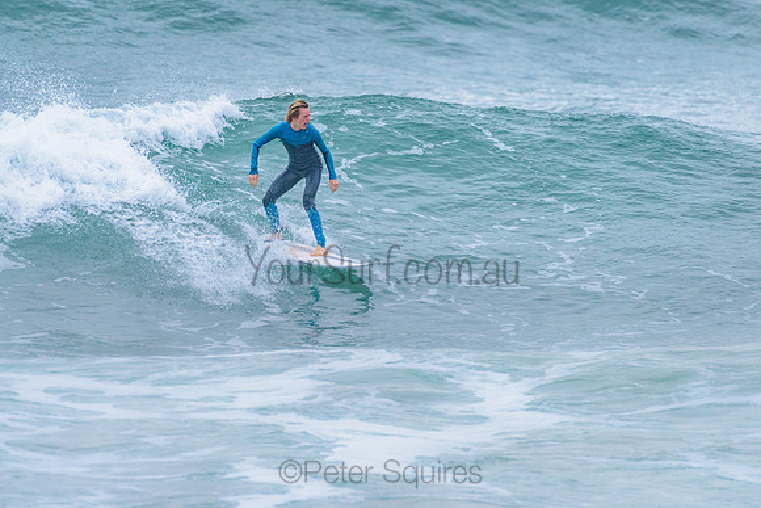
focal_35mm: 612
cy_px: 197
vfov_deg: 2.2
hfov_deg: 3.4
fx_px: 12938
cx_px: 368
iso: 1800
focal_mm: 500
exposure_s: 1/2000
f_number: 5.6
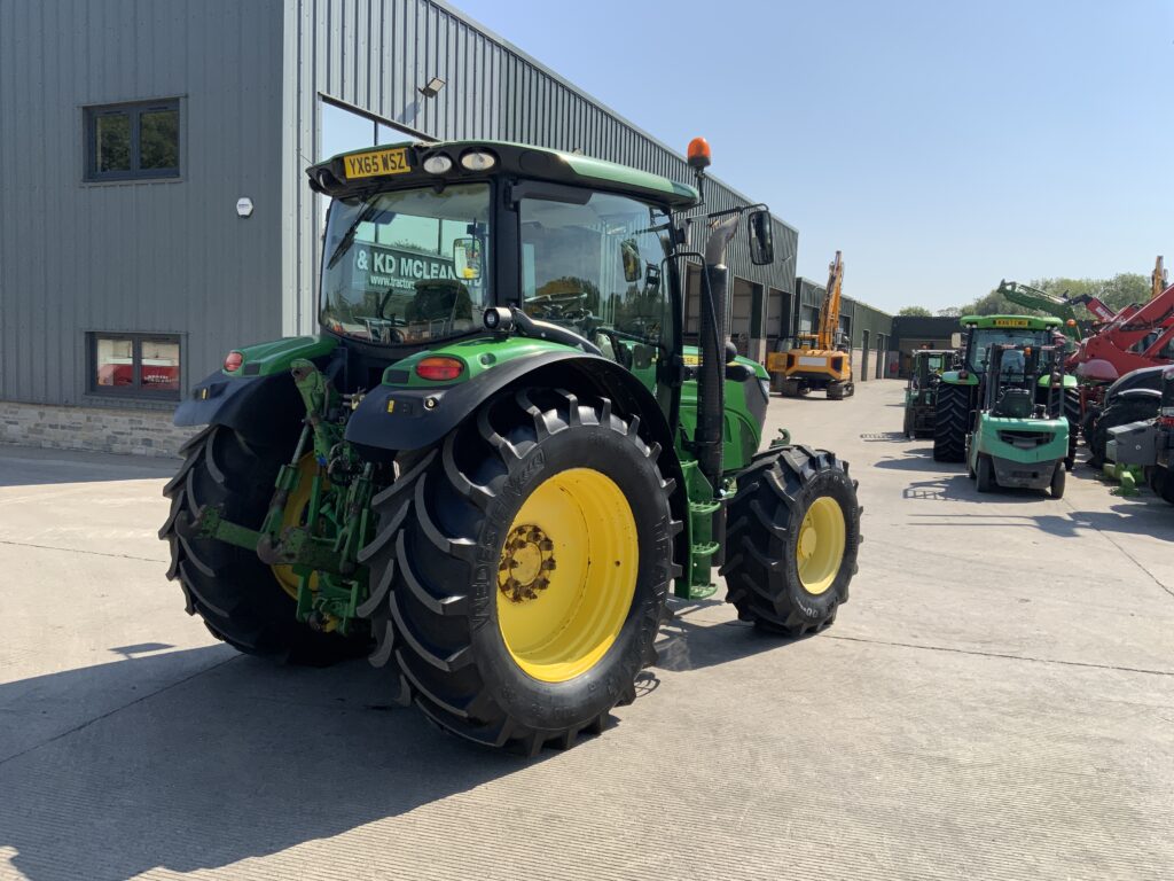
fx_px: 984
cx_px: 587
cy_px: 440
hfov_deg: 61.7
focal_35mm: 29
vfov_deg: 48.2
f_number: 1.8
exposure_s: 1/1534
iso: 16
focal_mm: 3
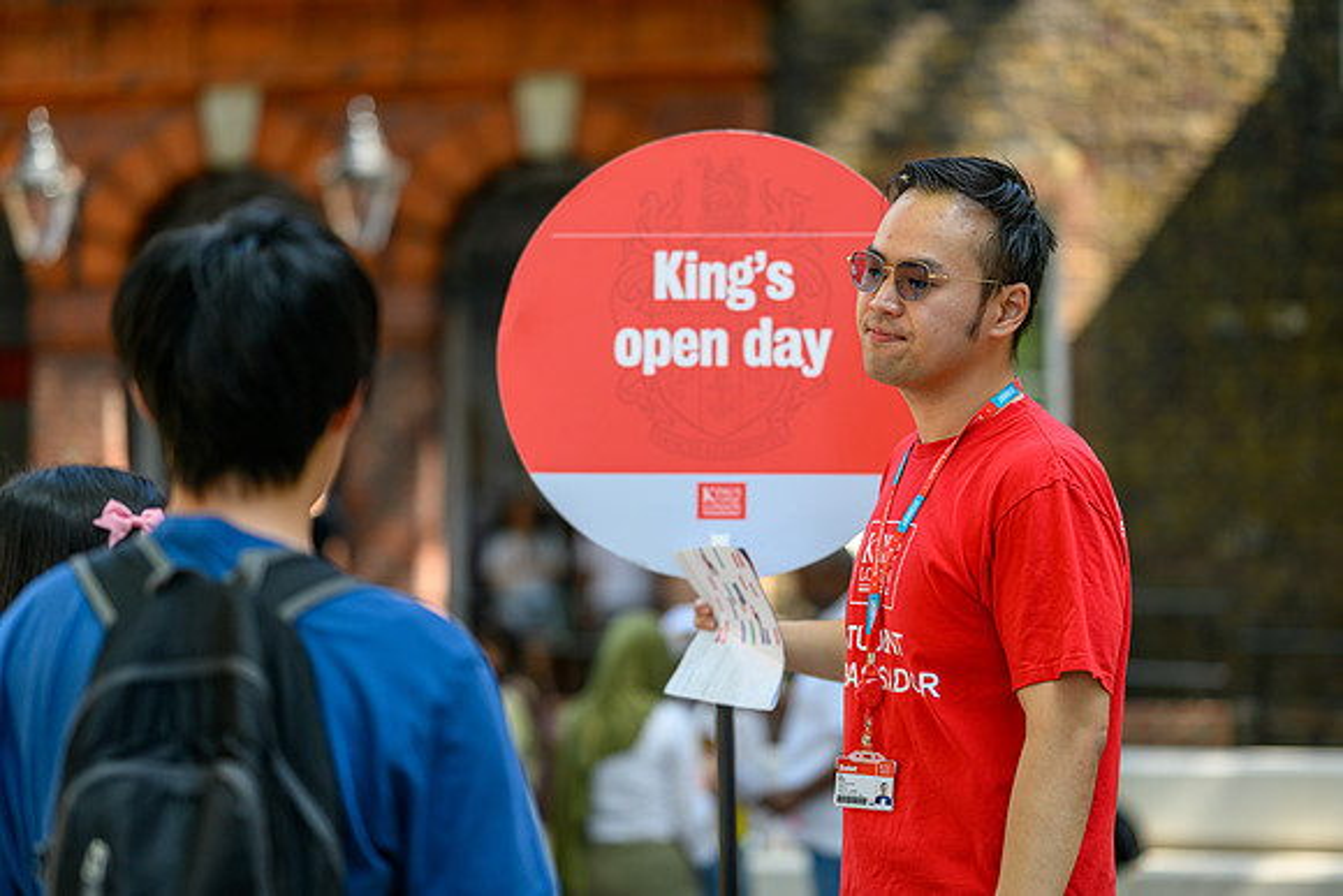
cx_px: 672
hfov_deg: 23.9
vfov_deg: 16.1
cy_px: 448
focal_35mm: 85
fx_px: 3172
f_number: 1.8
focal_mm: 85
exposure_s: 1/1250
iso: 450
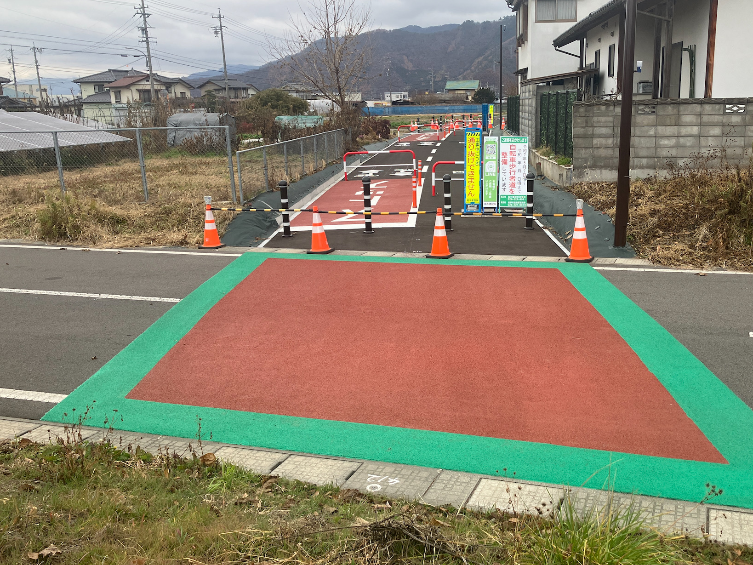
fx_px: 761
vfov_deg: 40.7
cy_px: 299
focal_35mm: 35
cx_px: 449
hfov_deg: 52.3
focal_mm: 3.99
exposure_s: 1/324
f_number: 1.8
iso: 32
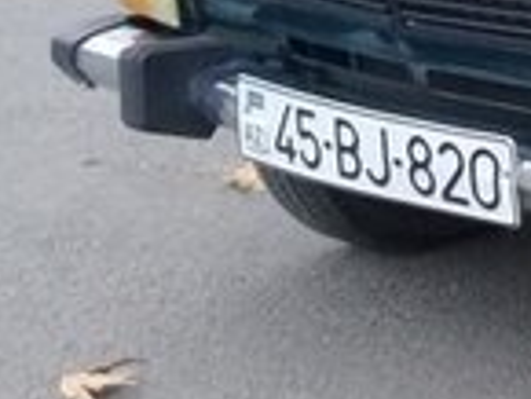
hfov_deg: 12.1
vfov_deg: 10.4
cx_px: 1139
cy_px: -57
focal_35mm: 141
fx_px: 2165
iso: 80
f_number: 2.2
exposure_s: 1/33
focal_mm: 3.3
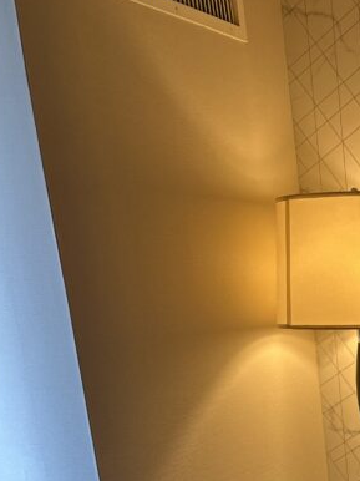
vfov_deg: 24.6
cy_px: 623
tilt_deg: -19.3
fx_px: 958
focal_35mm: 69
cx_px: 442
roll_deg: +2.5
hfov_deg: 19.9
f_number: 1.5
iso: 80
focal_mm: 5.7
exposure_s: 1/120
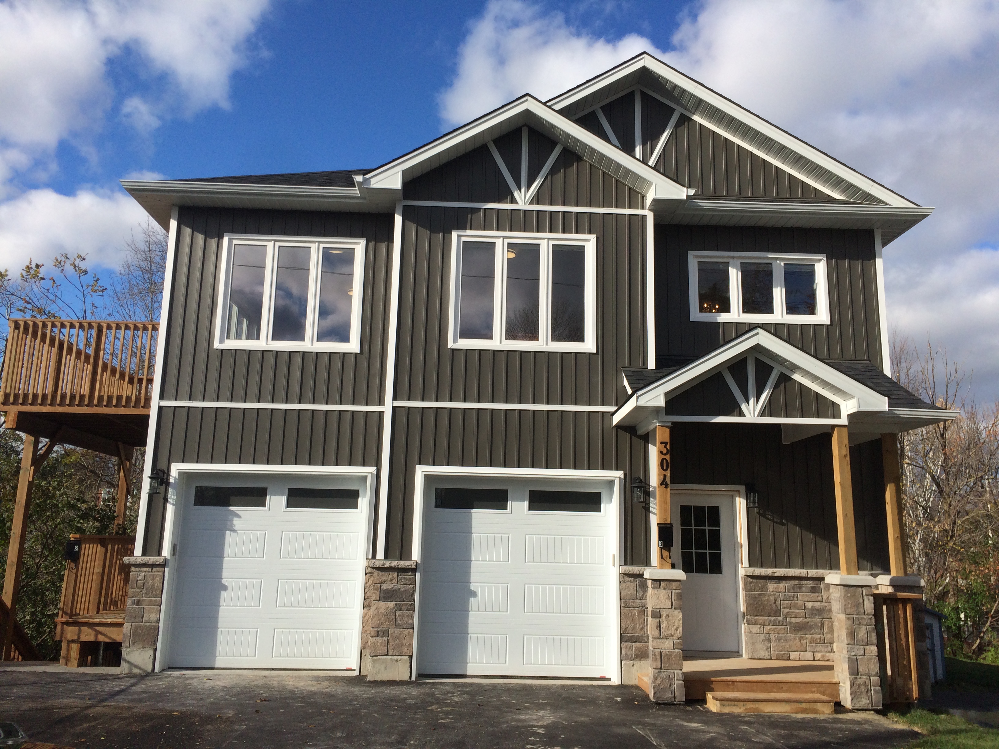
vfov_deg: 48.2
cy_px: 374
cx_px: 500
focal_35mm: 29
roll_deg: -1.8
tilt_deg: +10.9
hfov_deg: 61.7
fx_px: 837
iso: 32
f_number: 2.2
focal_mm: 4.15
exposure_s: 1/2740
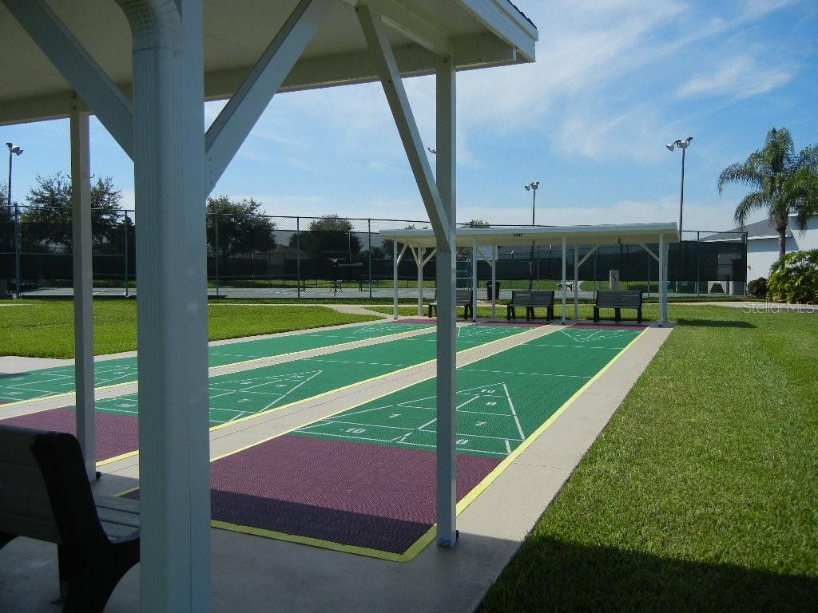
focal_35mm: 30
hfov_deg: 60.0
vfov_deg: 46.8
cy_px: 306
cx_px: 409
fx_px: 709
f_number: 7
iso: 160
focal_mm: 5.4
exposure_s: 1/643
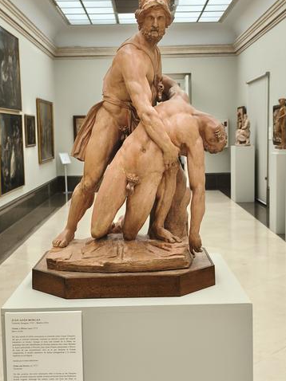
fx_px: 540
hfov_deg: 29.6
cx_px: 139
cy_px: 192
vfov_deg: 38.9
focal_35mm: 49
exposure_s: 1/33.3
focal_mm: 6.14
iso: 1000
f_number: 1.65
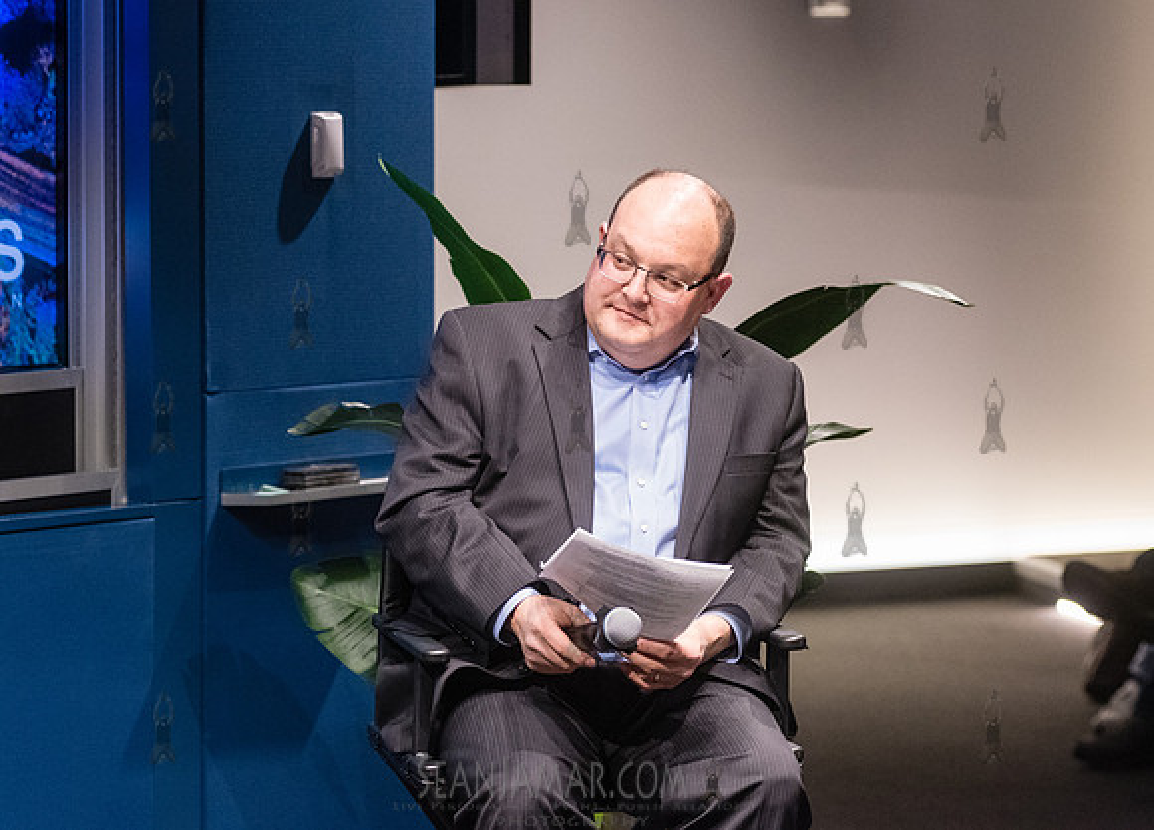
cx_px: 636
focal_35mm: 116
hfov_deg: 17.2
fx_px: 3822
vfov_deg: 12.4
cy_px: 384
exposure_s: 1/200
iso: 6400
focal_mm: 100
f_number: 4
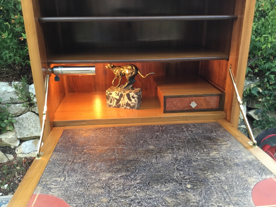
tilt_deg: -16.2
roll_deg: +0.5
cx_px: 138
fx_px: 247
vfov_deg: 45.4
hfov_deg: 58.4
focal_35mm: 31
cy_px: 104
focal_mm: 3.3
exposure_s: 1/33
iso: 80
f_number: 2.4
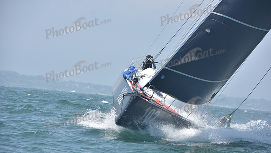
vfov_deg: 6.1
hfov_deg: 10.8
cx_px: 136
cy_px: 88
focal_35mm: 200
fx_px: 1438
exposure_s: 1/1000
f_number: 8
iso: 320
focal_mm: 190
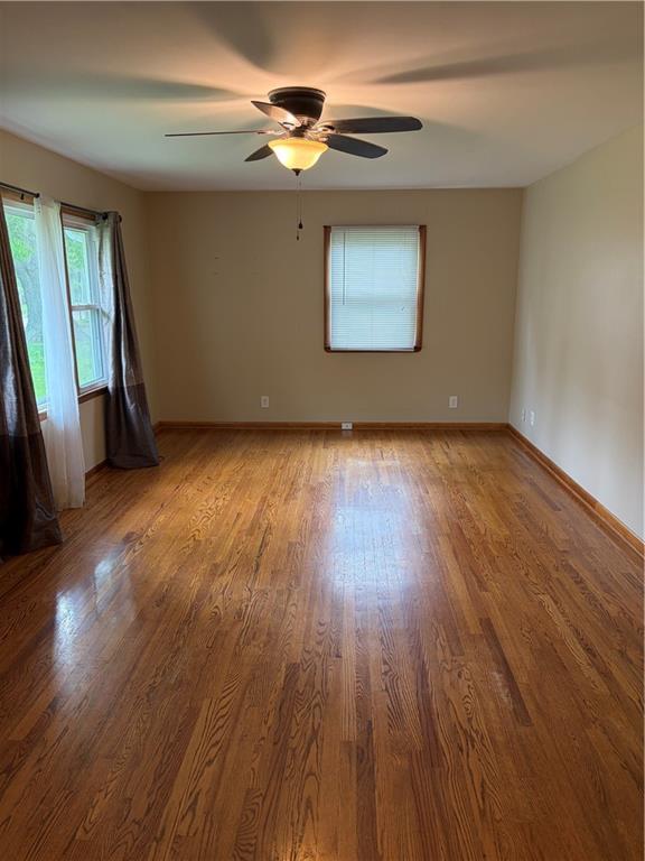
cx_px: 322
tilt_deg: -12.8
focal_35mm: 26
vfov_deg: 67.3
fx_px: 646
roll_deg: +0.4
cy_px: 430
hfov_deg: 53.1
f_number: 1.6
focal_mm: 5.96
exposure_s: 1/60
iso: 100
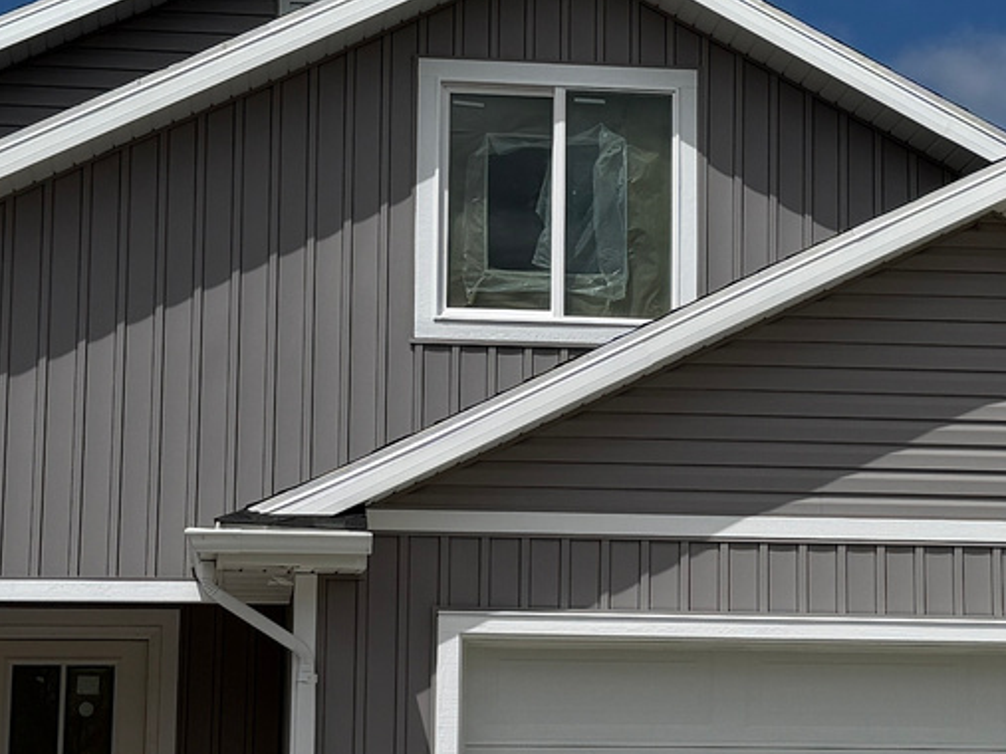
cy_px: 339
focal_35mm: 97
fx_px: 2818
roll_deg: -0.5
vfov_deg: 15.2
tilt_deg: +8.5
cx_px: 643
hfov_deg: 20.2
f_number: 1.78
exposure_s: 1/11905
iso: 80
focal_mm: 6.76
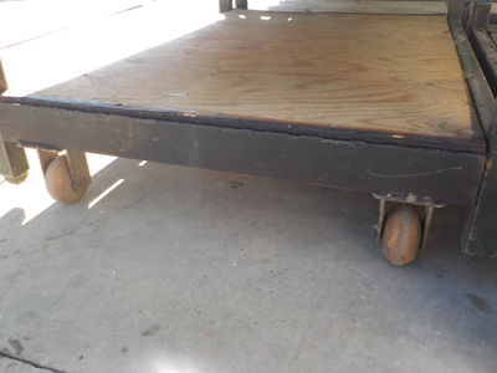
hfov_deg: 60.0
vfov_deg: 46.8
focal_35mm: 30
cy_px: 186
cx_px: 248
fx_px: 431
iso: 125
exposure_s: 1/200
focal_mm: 4.1
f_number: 3.3
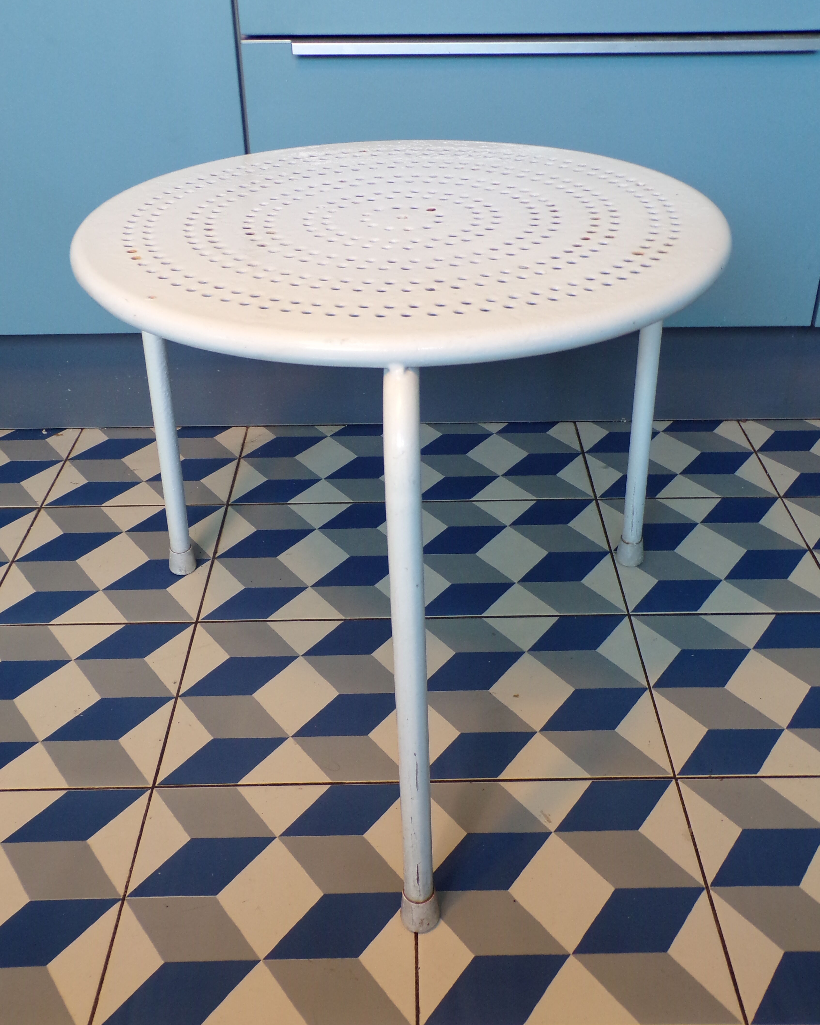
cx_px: 414
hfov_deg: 43.4
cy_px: 474
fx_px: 1031
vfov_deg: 52.8
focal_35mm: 34
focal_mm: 5.8
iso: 200
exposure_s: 1/30
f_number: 3.2
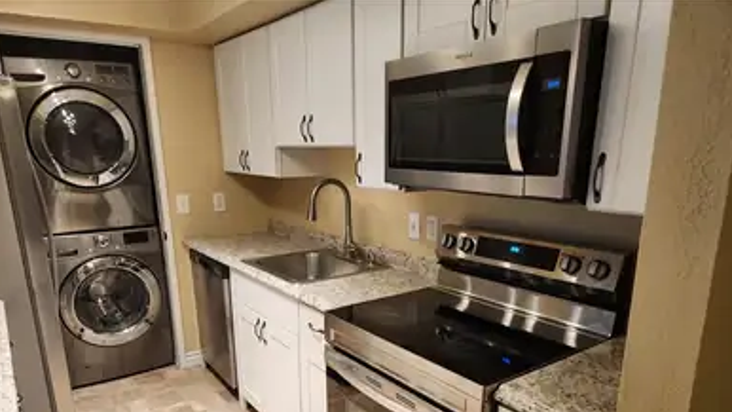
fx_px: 505
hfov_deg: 71.9
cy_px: 283
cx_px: 366
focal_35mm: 26
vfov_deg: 43.6
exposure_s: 1/120
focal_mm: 5.4
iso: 320
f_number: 1.8
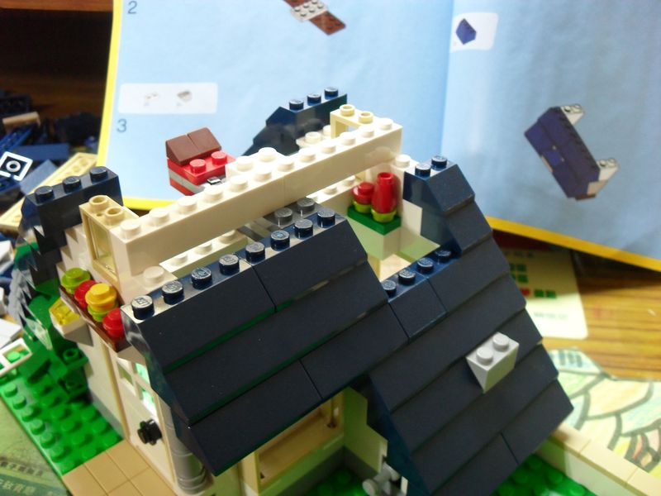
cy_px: 248
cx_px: 330
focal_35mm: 35
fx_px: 668
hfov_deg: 52.6
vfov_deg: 40.7
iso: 200
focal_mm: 6.2
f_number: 2.8
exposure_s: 1/10
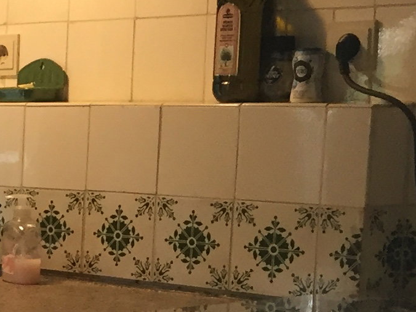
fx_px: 1682
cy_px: 327
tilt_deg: -7.3
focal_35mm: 140
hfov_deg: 11.6
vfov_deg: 10.5
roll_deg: +0.4
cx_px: -584
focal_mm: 4.15
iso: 125
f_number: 2.2
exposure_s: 1/33
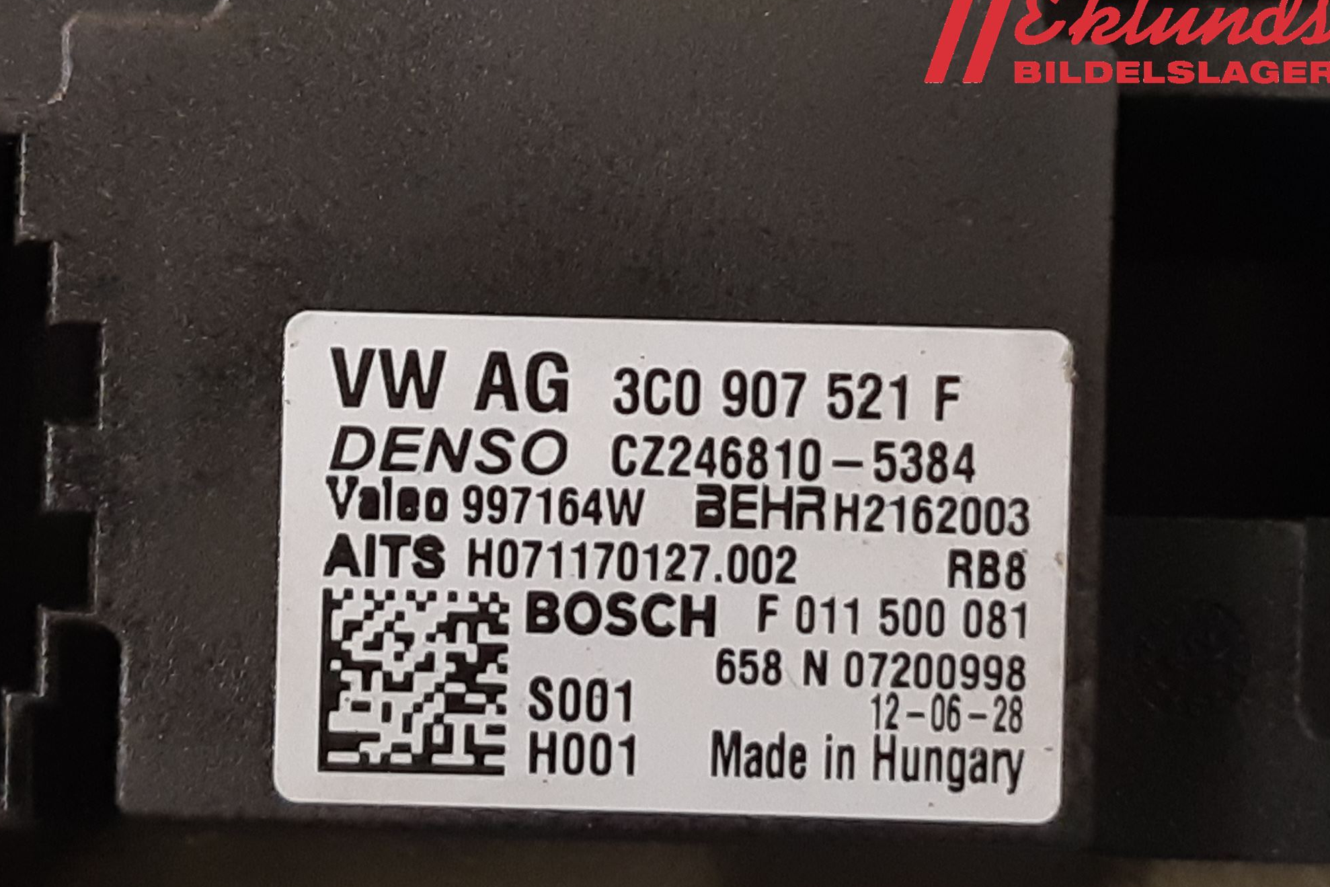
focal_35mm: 28
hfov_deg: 65.5
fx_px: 1034
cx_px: 648
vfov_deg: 46.3
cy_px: 486
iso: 250
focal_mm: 3.93
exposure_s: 1/50
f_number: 1.7
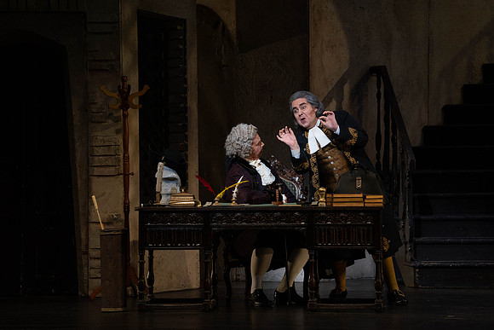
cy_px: 165
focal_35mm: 200
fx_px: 2745
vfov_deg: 6.9
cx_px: 247
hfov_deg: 10.3
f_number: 9
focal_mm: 200
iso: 3200
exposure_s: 1/250
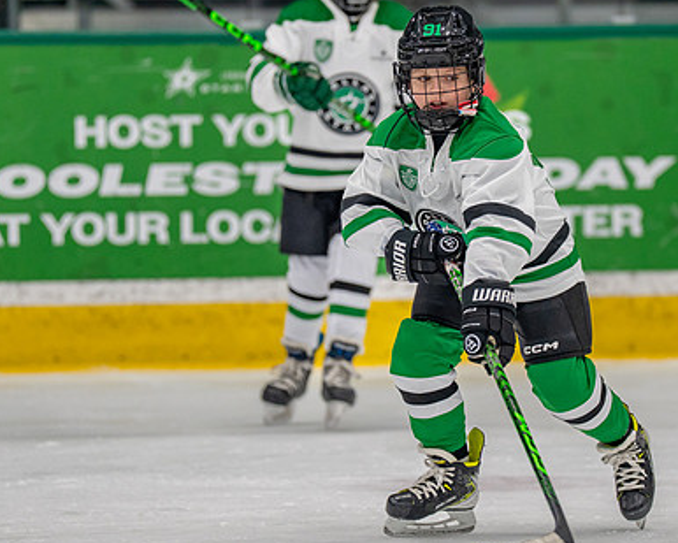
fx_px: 8330
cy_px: 233
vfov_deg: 3.7
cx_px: 477
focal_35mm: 415
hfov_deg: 4.7
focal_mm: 200
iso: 800
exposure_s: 1/1250
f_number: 2.8
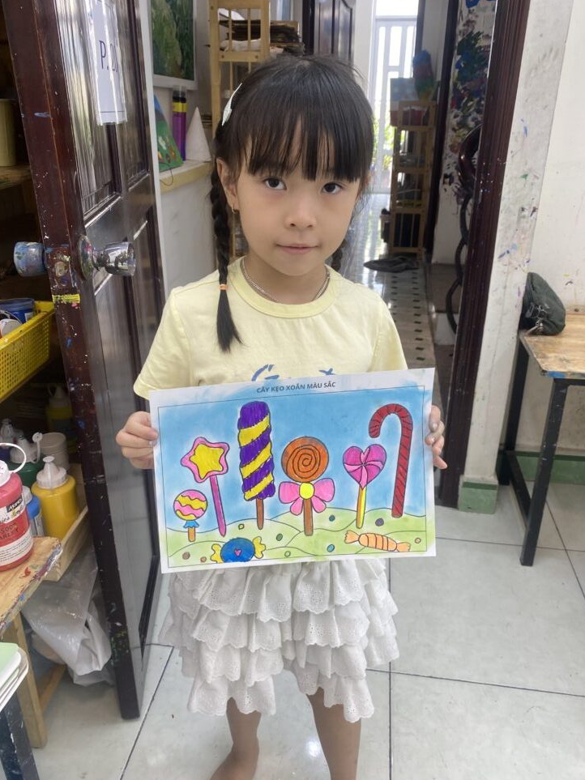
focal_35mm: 27
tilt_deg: -24.1
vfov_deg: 65.3
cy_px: 399
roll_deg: -1.7
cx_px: 296
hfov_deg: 51.3
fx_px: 609
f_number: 1.8
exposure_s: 1/100
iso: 64
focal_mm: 4.25
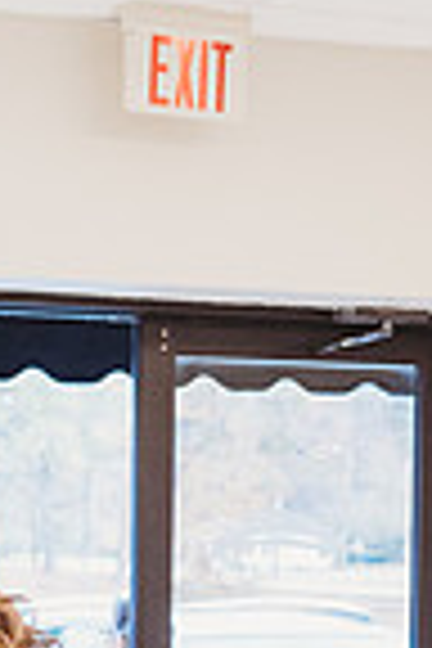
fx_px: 2142
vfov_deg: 16.5
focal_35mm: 119
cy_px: 765
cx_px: -144
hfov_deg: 11.2
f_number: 4
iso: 2500
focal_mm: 38
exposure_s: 1/200
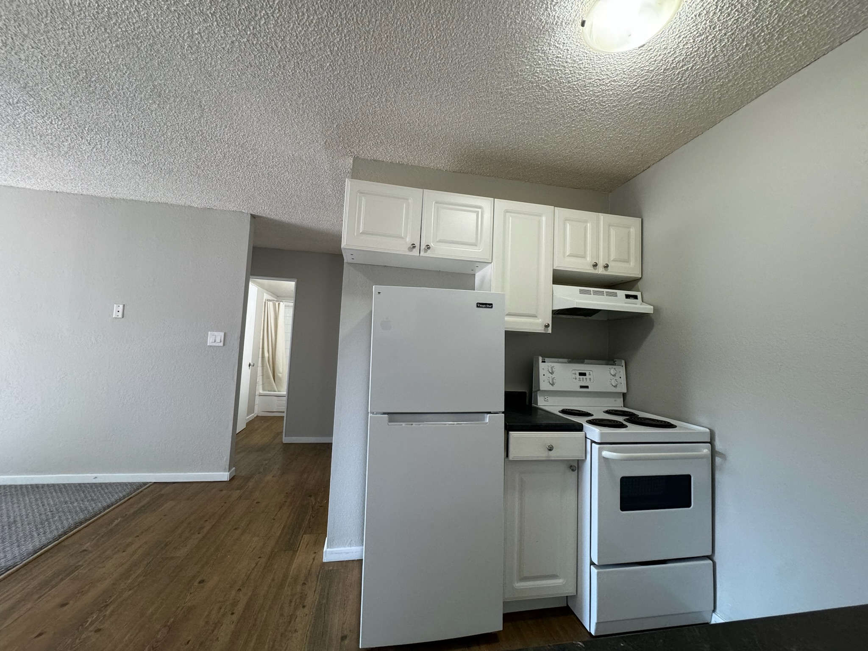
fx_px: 351
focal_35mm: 14
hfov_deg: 102.1
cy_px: 326
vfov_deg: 85.7
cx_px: 434
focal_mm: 2.22
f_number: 2.2
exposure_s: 1/120
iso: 250
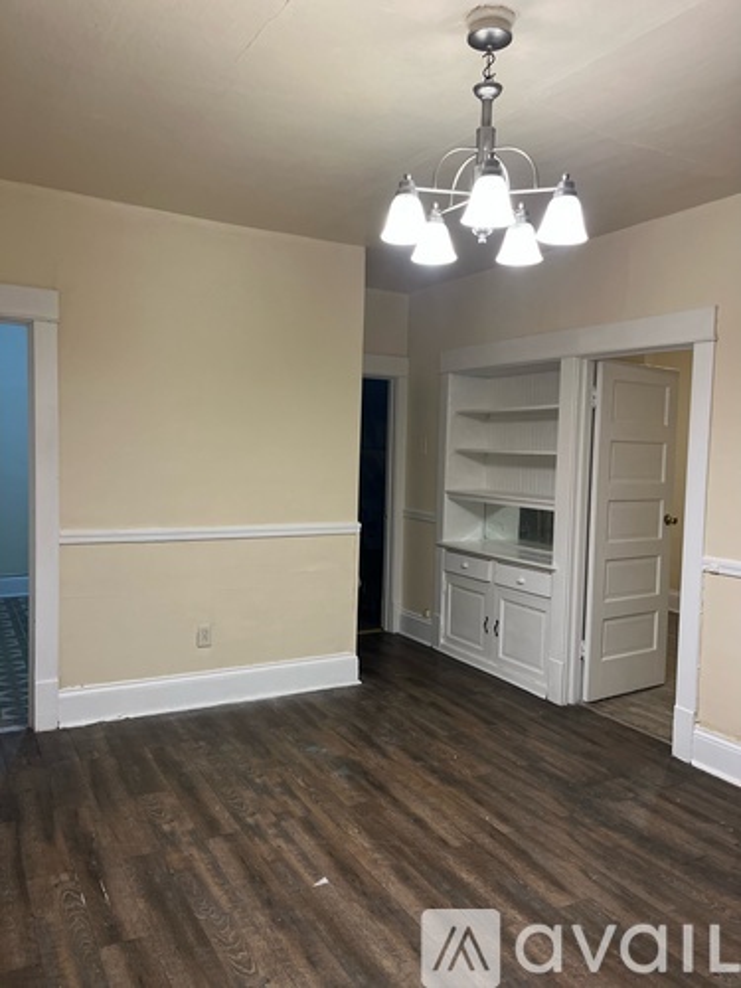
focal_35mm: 26
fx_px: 742
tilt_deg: -4.9
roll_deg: -0.8
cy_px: 494
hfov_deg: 53.1
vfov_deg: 67.3
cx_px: 370
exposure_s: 1/60
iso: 200
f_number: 1.6
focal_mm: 5.1
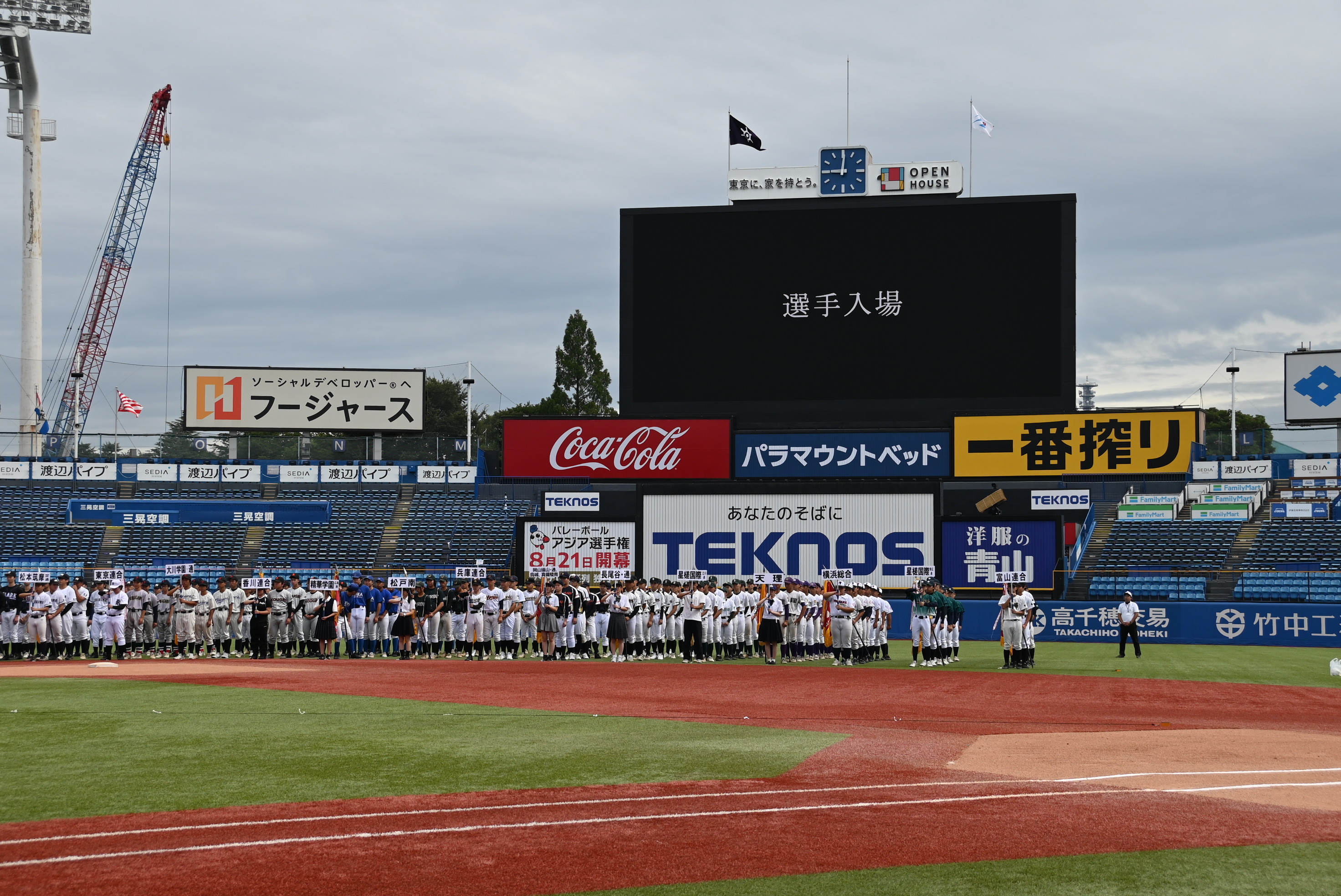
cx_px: 670
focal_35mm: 60
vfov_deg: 22.7
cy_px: 448
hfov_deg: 33.4
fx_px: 2237
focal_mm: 40
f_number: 7.1
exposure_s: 1/400
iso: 100
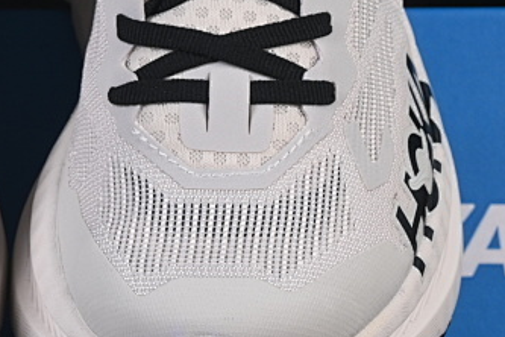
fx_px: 3408
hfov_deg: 8.4
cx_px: 24
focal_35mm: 243
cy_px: 76
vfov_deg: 5.7
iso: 160
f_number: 8
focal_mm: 50
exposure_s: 1/80
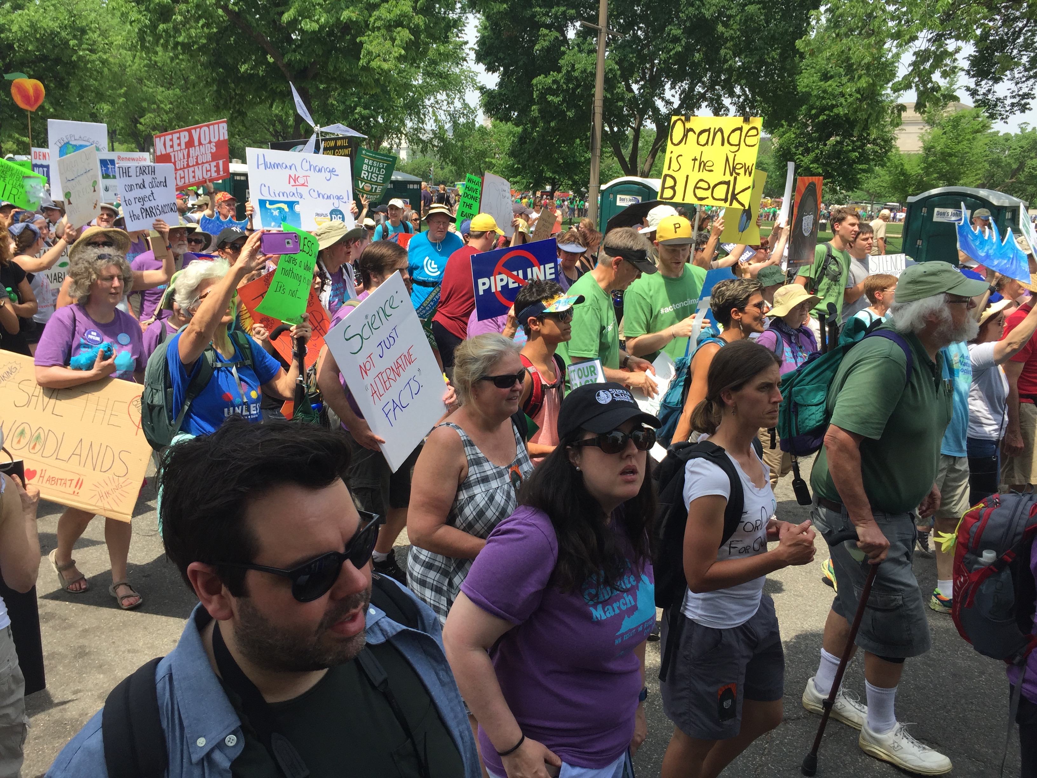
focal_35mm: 29
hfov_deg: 61.7
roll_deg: -1.6
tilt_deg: -12.5
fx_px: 869
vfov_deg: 48.2
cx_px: 518
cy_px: 389
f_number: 2.2
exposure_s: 1/898
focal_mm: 4.15
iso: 32
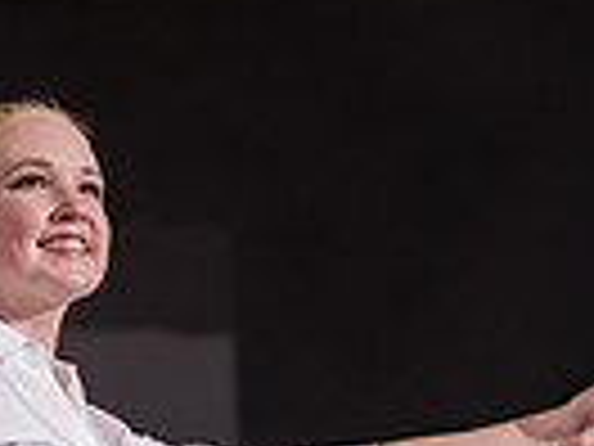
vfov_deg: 6.3
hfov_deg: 8.6
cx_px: 162
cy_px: 946
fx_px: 3947
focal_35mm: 230
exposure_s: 1/500
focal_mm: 70
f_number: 2.8
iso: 400
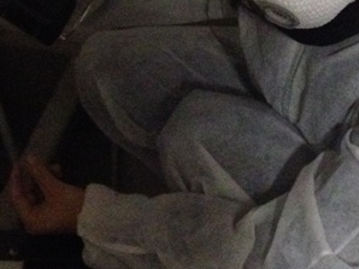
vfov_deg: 12.8
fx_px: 1192
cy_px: 65
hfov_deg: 17.1
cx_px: 243
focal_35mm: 115
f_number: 2.4
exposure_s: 1/15
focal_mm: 4.28
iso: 800
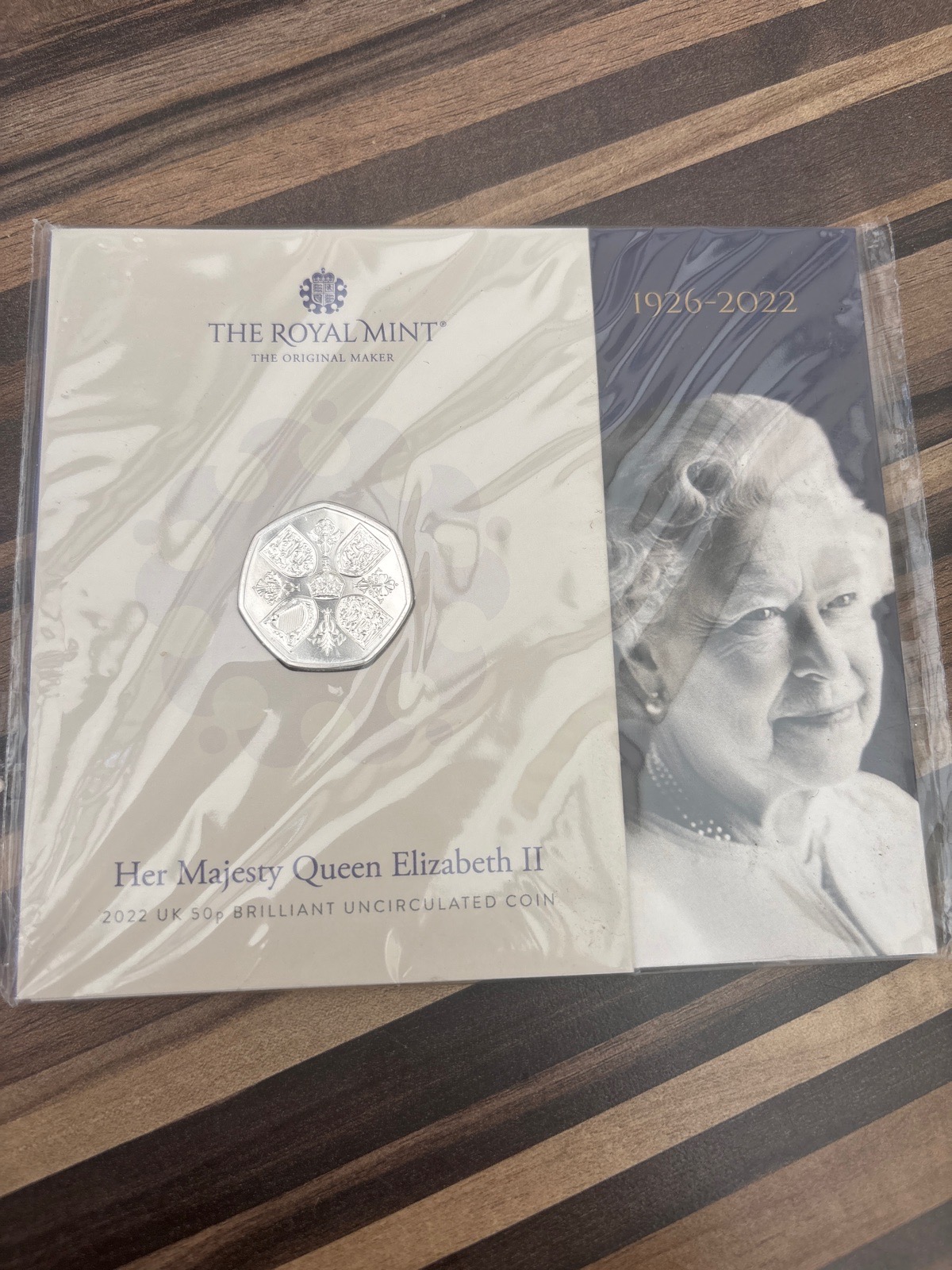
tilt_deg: -79.0
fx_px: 953
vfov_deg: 67.3
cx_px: 476
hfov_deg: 53.1
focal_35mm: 26
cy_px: 635
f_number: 1.6
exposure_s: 1/290
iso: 50
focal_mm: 5.96
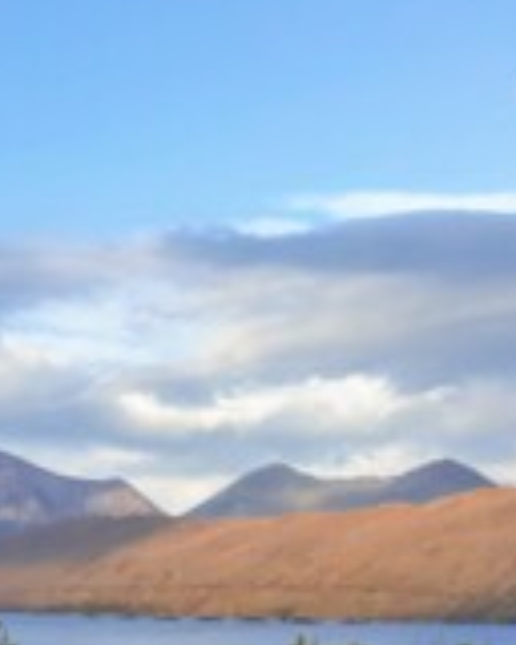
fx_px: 1107
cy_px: 506
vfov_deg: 31.7
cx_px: 155
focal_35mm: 58
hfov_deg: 26.0
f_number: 1.7
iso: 40
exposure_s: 1/778
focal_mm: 3.71
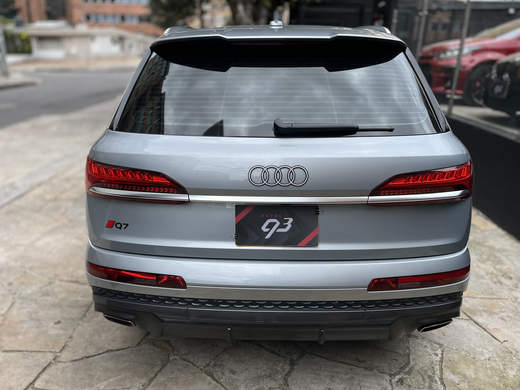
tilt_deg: -19.5
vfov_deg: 53.1
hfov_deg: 67.3
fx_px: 391
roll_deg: -1.4
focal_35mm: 26
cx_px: 260
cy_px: 195
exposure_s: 1/2101
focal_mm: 5.1
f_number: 1.6
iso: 50
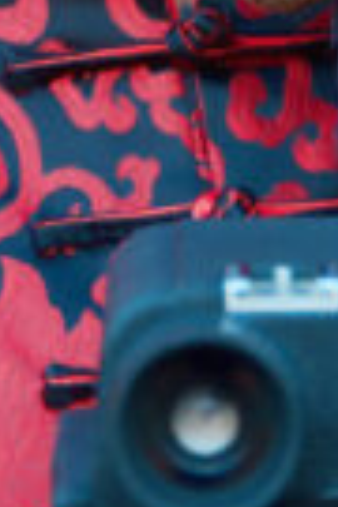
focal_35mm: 752
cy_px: -28
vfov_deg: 2.7
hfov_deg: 1.8
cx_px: 150
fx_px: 10595
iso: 200
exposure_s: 1/125
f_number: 5.3
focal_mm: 75
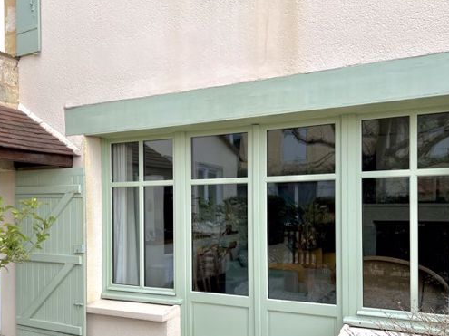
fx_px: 480
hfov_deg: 50.0
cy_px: 212
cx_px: 197
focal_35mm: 37
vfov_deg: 38.4
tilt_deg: -1.9
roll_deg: +1.0
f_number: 1.5
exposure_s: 1/827
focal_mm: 5.7
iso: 50
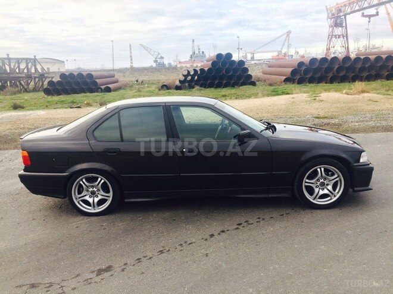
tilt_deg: -12.5
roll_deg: +2.3
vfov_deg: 48.2
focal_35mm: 29
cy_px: 147
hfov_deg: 61.7
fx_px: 329
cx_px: 196
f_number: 2.2
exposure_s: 1/178
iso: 32
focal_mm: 4.15
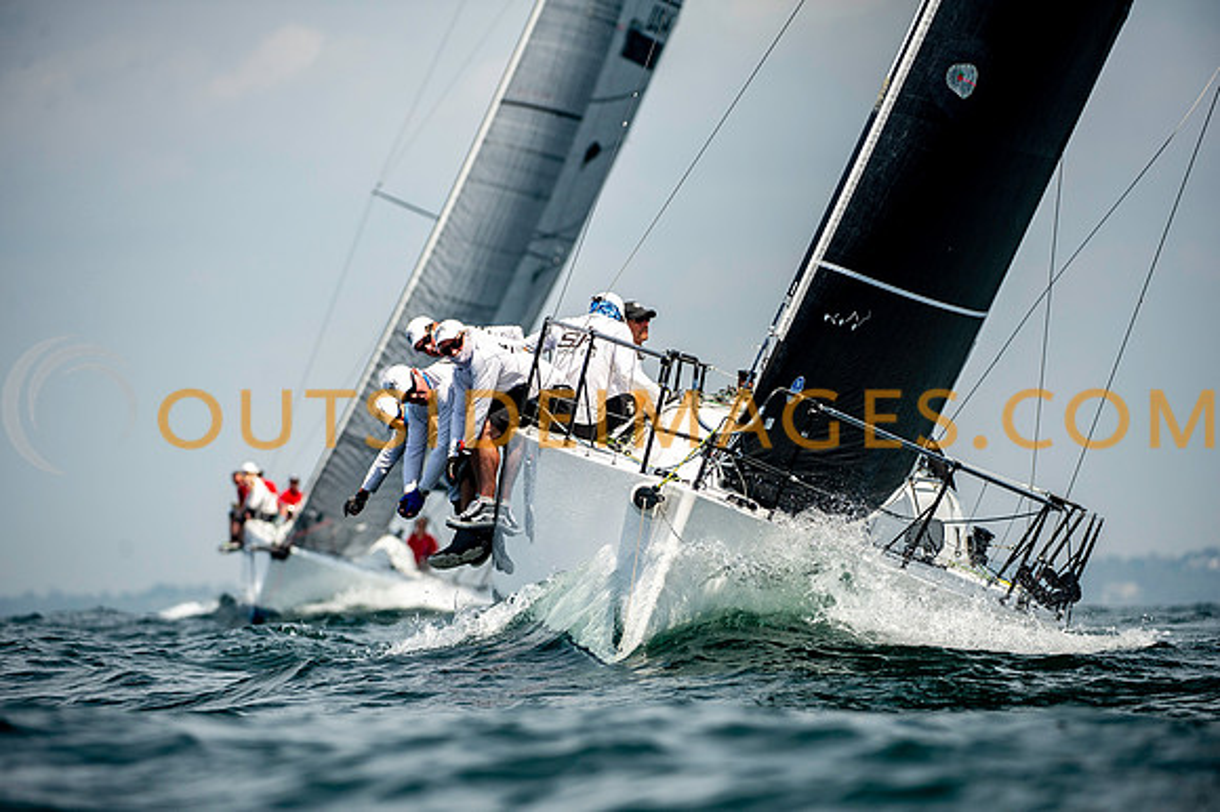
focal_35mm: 256
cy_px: 432
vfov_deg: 5.4
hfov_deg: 8.1
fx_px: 8656
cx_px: 610
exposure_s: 1/3200
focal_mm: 240
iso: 400
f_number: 5
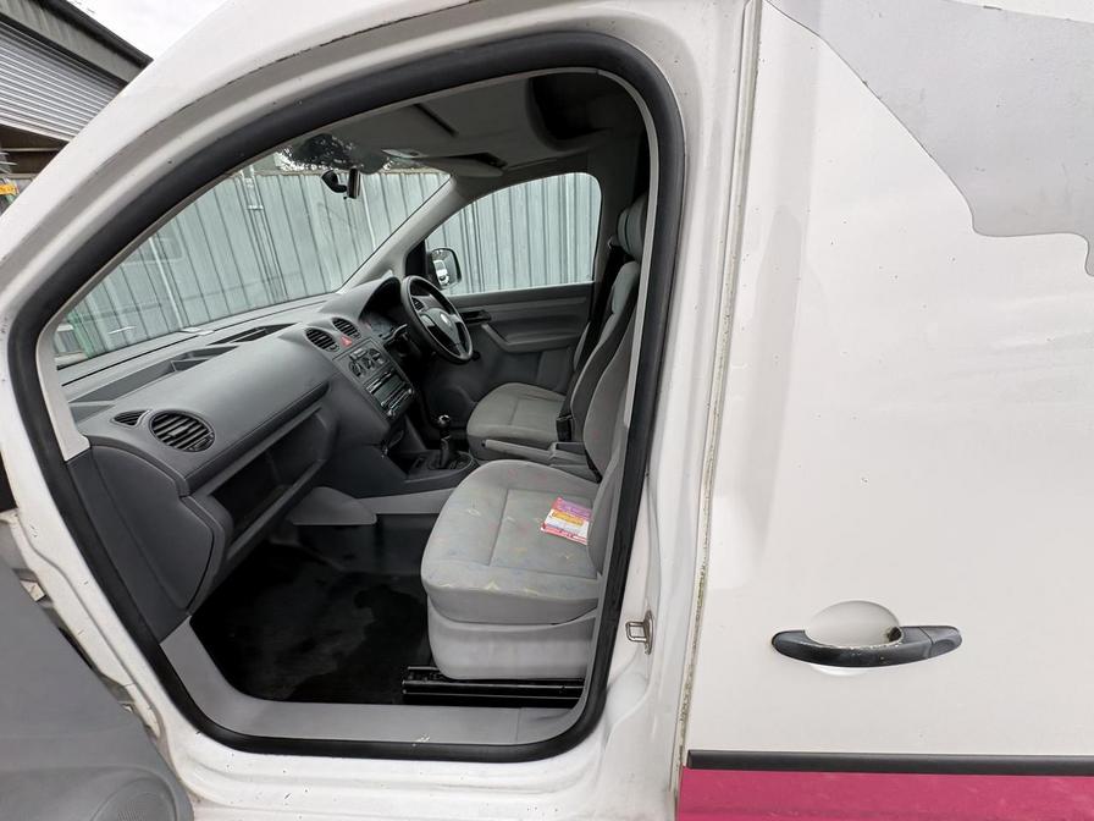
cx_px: 547
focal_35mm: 14
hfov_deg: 102.1
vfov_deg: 85.7
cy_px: 410
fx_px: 442
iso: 64
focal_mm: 2.22
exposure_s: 1/170
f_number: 2.2
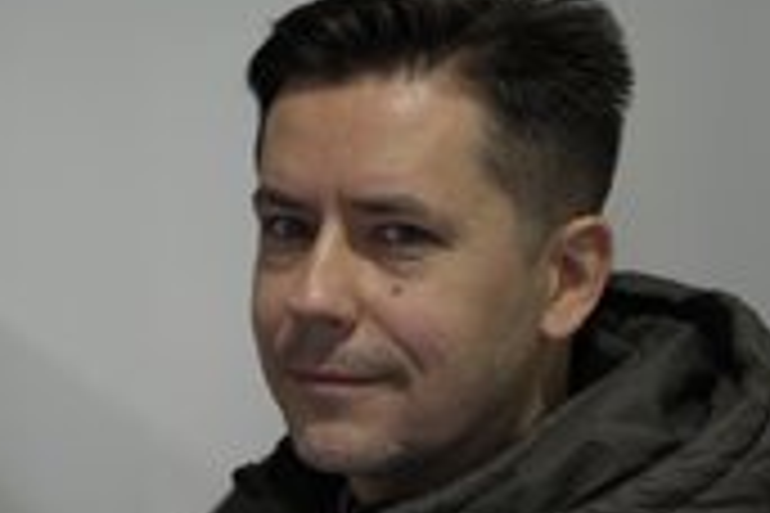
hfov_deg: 20.0
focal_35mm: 98
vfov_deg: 13.9
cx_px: -45
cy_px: 392
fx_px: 2101
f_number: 2.8
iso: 1250
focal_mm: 42.1
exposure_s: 1/160
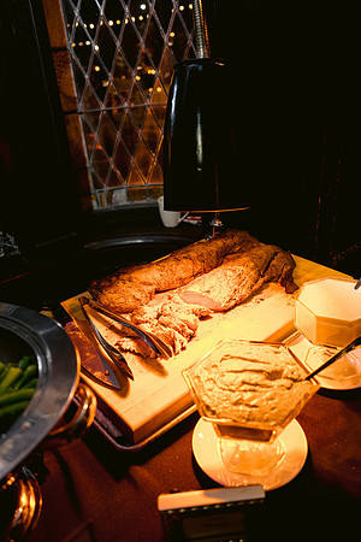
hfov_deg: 46.4
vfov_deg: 65.5
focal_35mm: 28
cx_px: 180
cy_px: 271
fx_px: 421
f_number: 3.5
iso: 1600
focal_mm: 28
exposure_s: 1/80
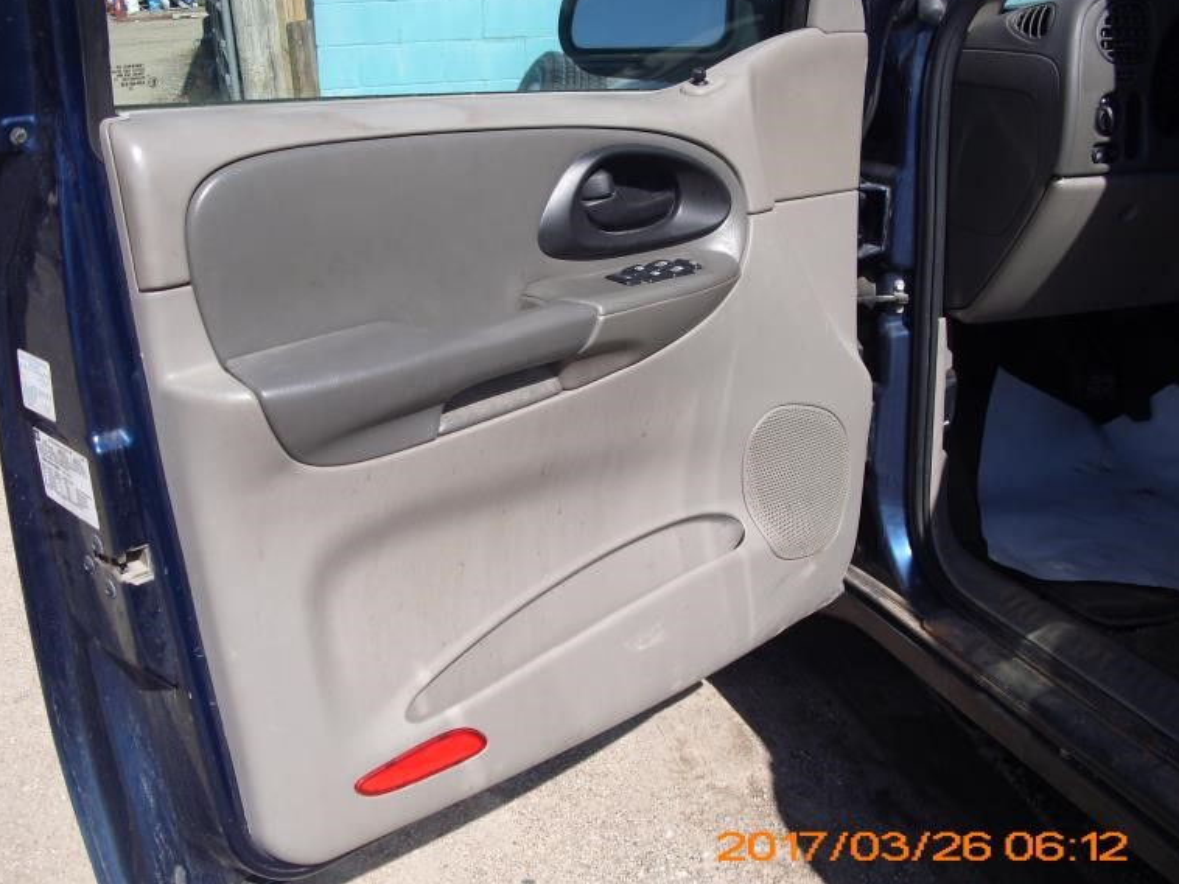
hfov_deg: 49.0
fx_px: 1294
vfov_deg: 37.7
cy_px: 431
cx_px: 590
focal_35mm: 38
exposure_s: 1/160
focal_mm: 6.3
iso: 80
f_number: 7.8
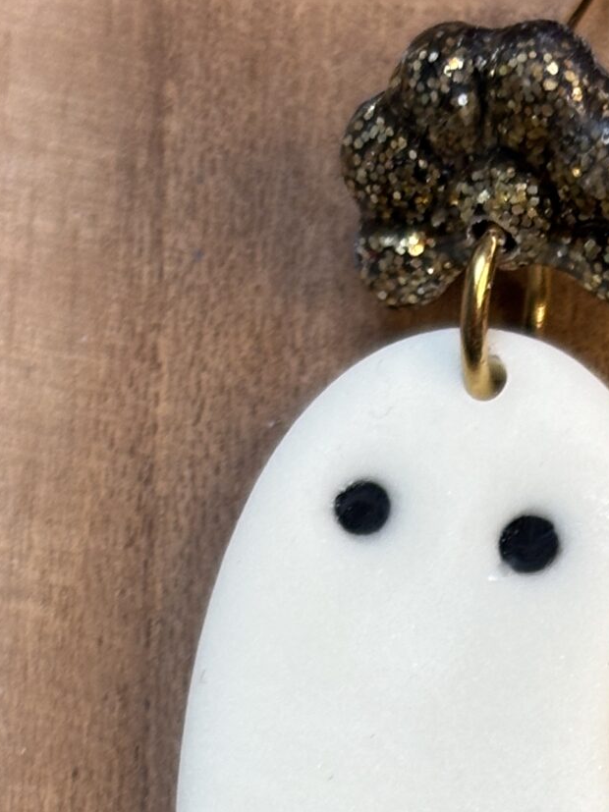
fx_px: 3778
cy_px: 1064
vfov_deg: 11.9
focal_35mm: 161
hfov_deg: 9.1
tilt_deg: -78.3
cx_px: 637
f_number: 1.6
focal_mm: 5.96
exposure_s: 1/65
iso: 50
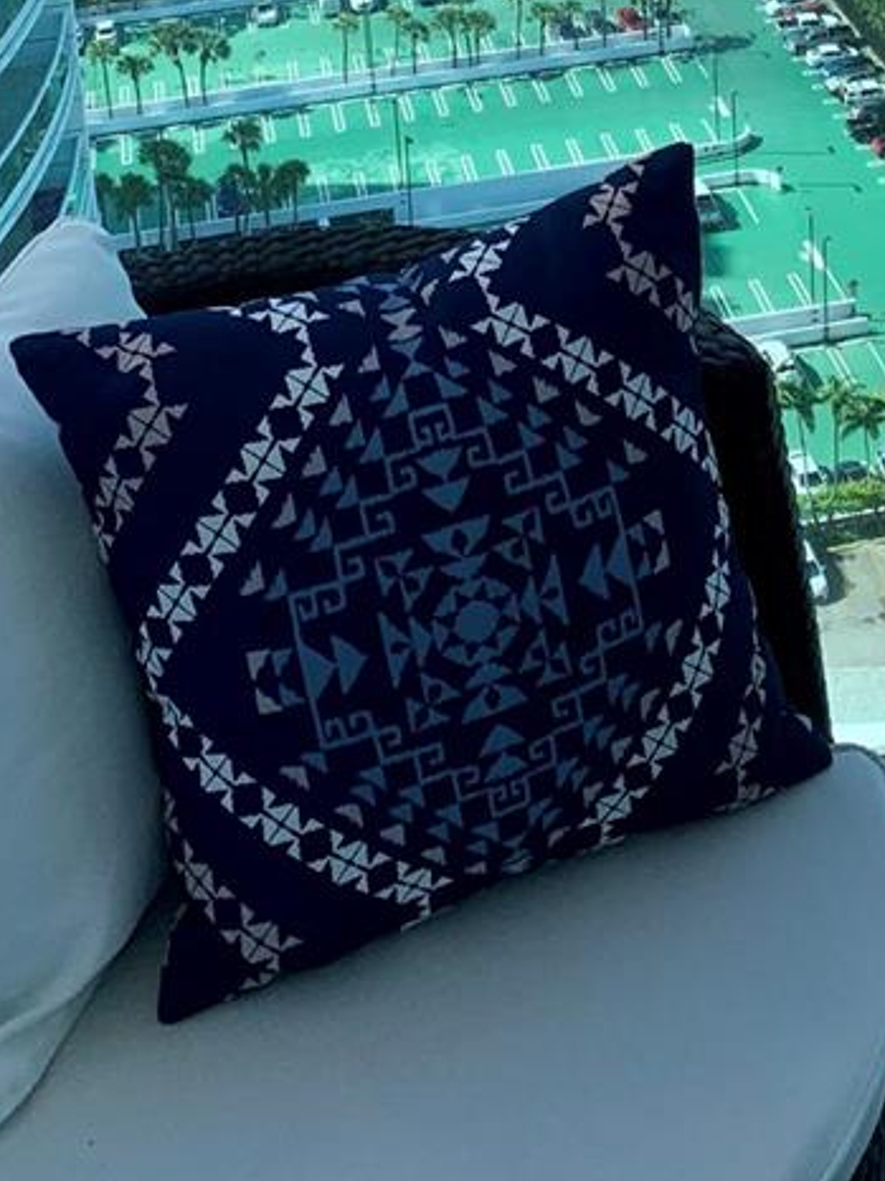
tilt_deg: -14.9
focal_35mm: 67
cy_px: -297
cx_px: 629
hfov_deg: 21.8
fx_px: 2286
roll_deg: +2.8
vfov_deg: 25.5
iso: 25
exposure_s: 1/1560
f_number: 1.8
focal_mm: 4.25
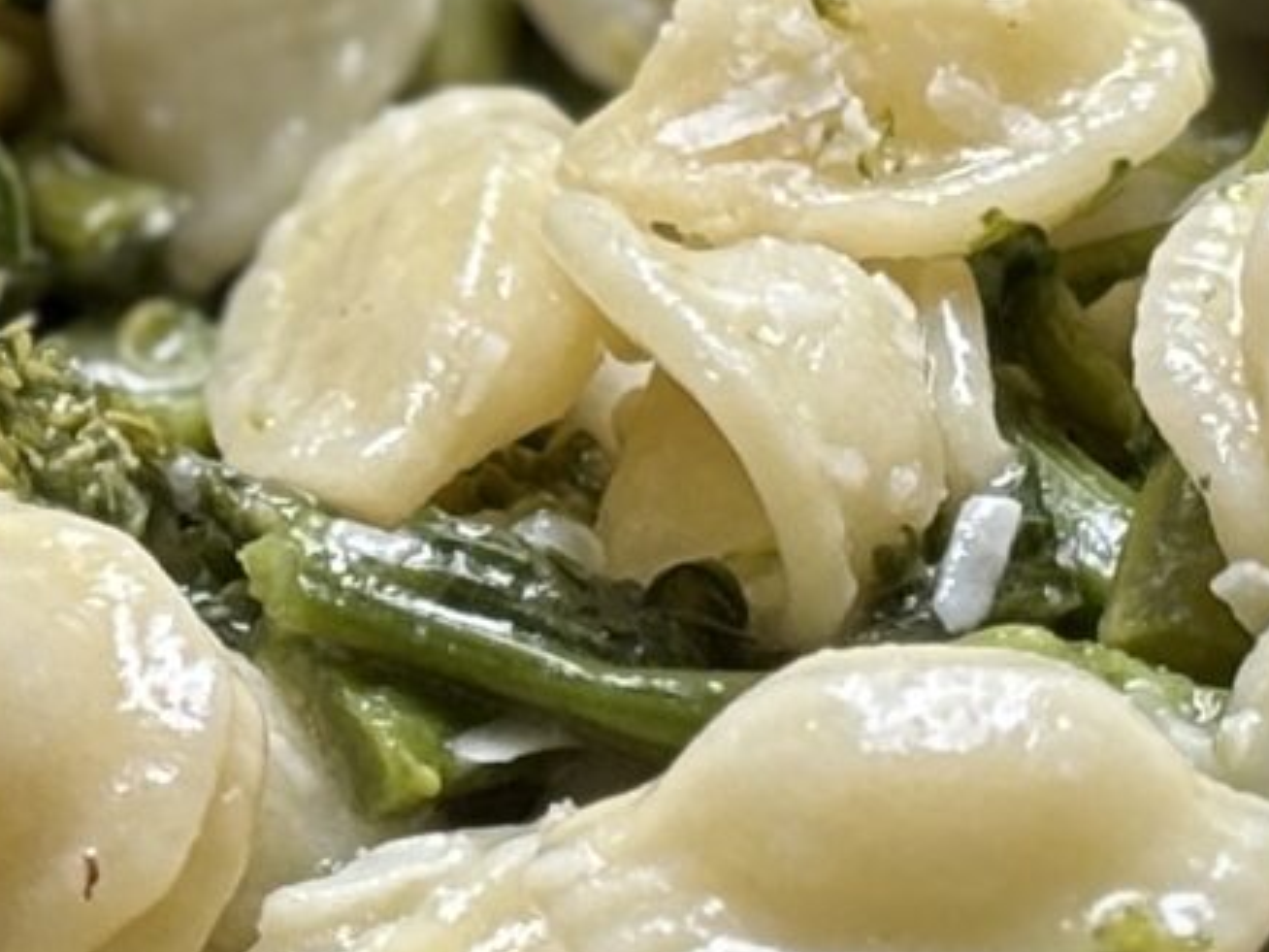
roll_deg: -0.9
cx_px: 239
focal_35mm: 305
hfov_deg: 6.5
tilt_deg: -40.6
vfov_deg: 4.9
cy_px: 416
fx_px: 11181
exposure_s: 1/60
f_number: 1.6
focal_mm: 5.96
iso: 50
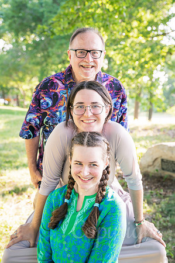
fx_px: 380
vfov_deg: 38.2
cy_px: 132
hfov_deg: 25.9
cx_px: 88
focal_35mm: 52
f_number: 4
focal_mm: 52
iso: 1000
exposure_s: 1/320
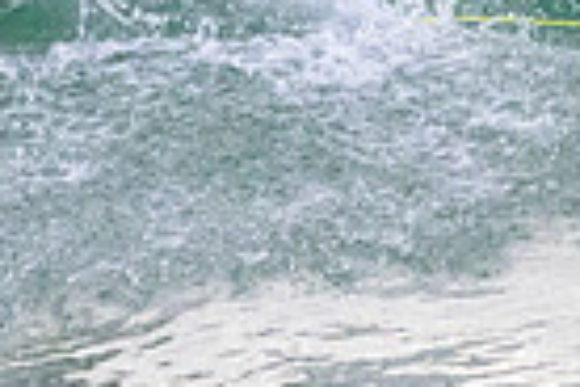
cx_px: 515
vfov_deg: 0.3
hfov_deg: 0.5
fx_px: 64971
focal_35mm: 4033
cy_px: -297
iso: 6400
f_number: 11
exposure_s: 1/1600
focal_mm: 800
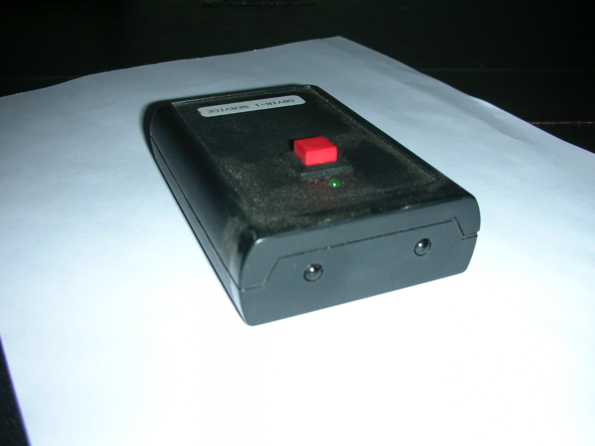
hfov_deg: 52.6
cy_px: 223
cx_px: 298
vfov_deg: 40.7
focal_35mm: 35
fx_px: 602
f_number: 3
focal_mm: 5.8
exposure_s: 1/60.1
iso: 50
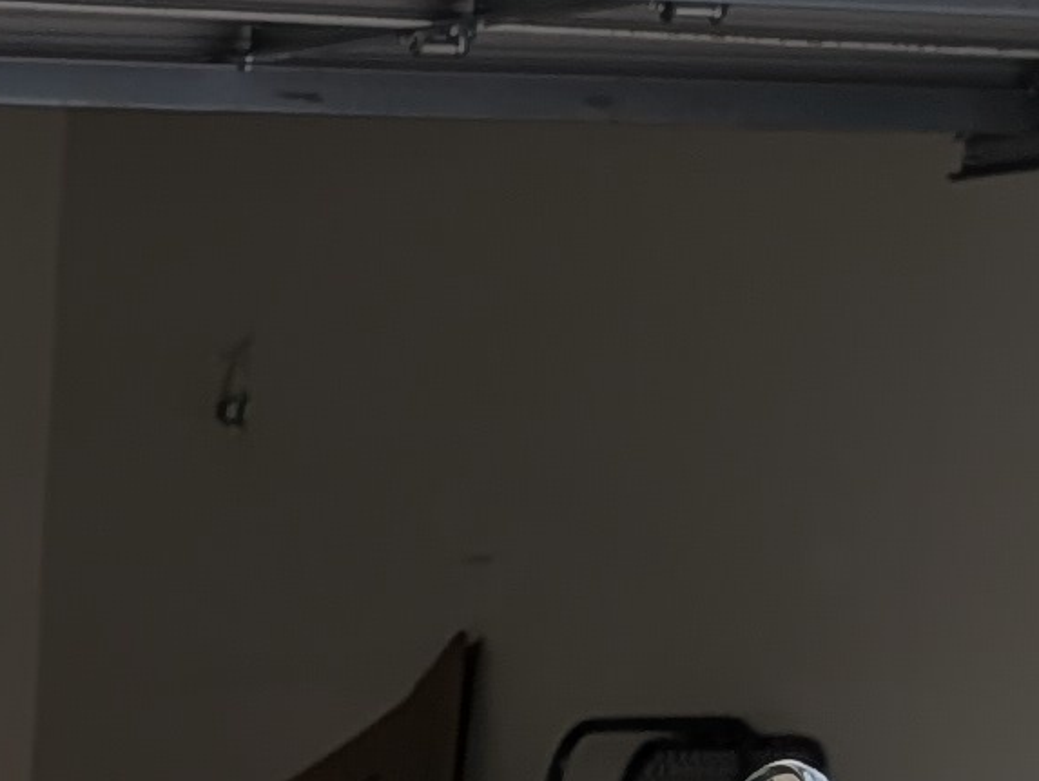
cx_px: -876
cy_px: 2653
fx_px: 5138
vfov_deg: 7.3
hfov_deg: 10.8
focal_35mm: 171
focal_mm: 6.9
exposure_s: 1/238
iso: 18
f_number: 1.68
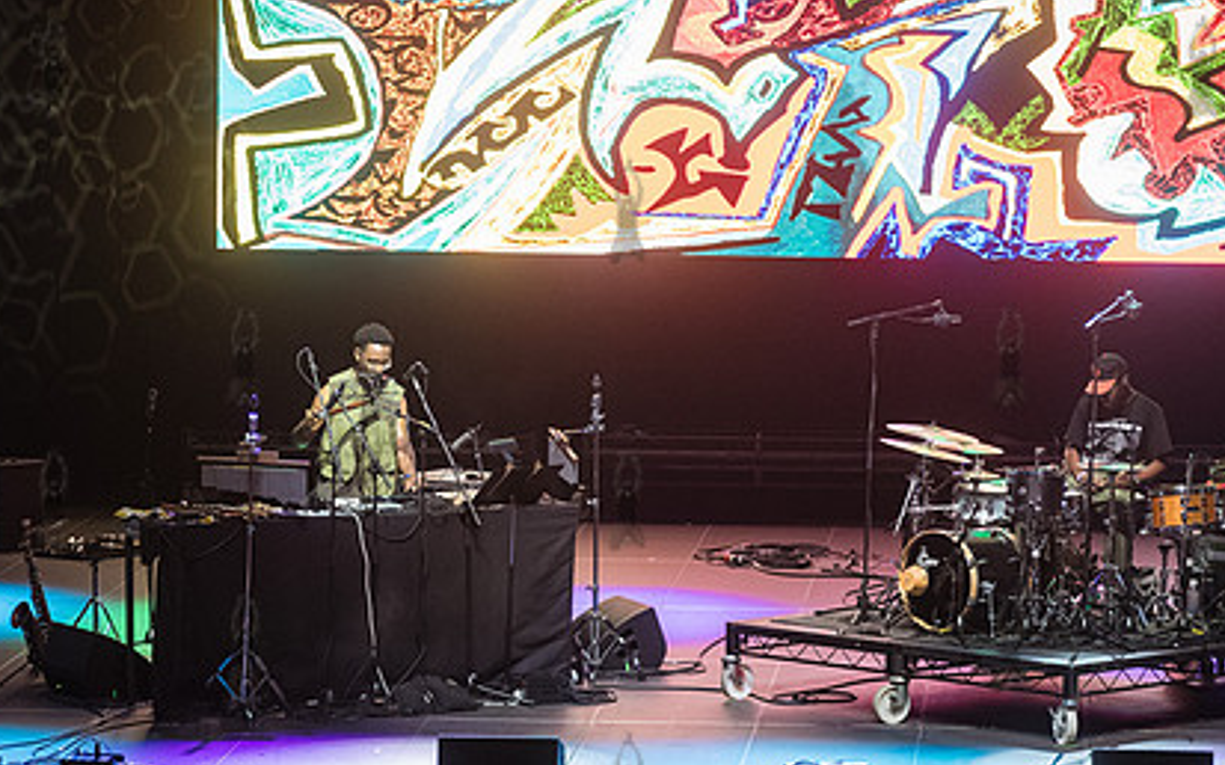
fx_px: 5975
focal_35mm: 179
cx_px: 626
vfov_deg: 7.3
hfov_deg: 11.7
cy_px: 497
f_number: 3.5
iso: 5000
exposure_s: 1/800
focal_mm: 125
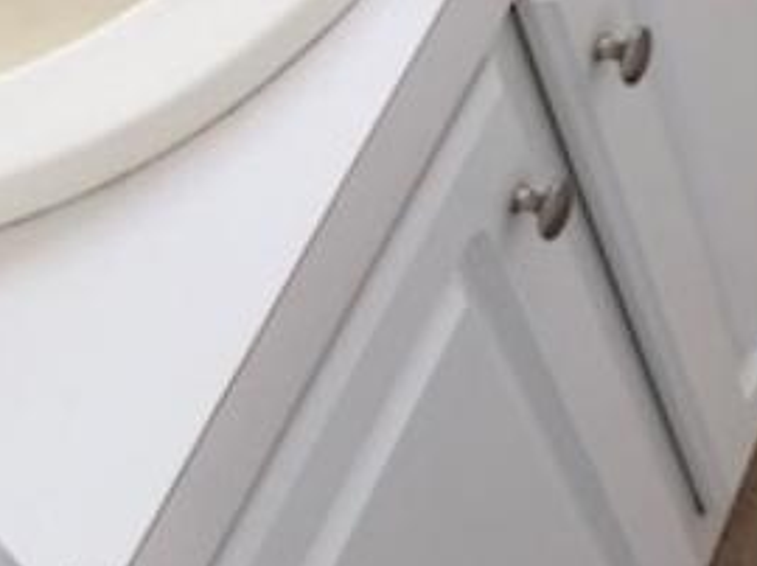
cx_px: 978
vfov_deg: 12.4
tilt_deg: -46.9
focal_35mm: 110
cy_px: -409
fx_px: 2403
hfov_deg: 16.9
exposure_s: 1/24
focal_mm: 3.99
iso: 40
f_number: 1.8
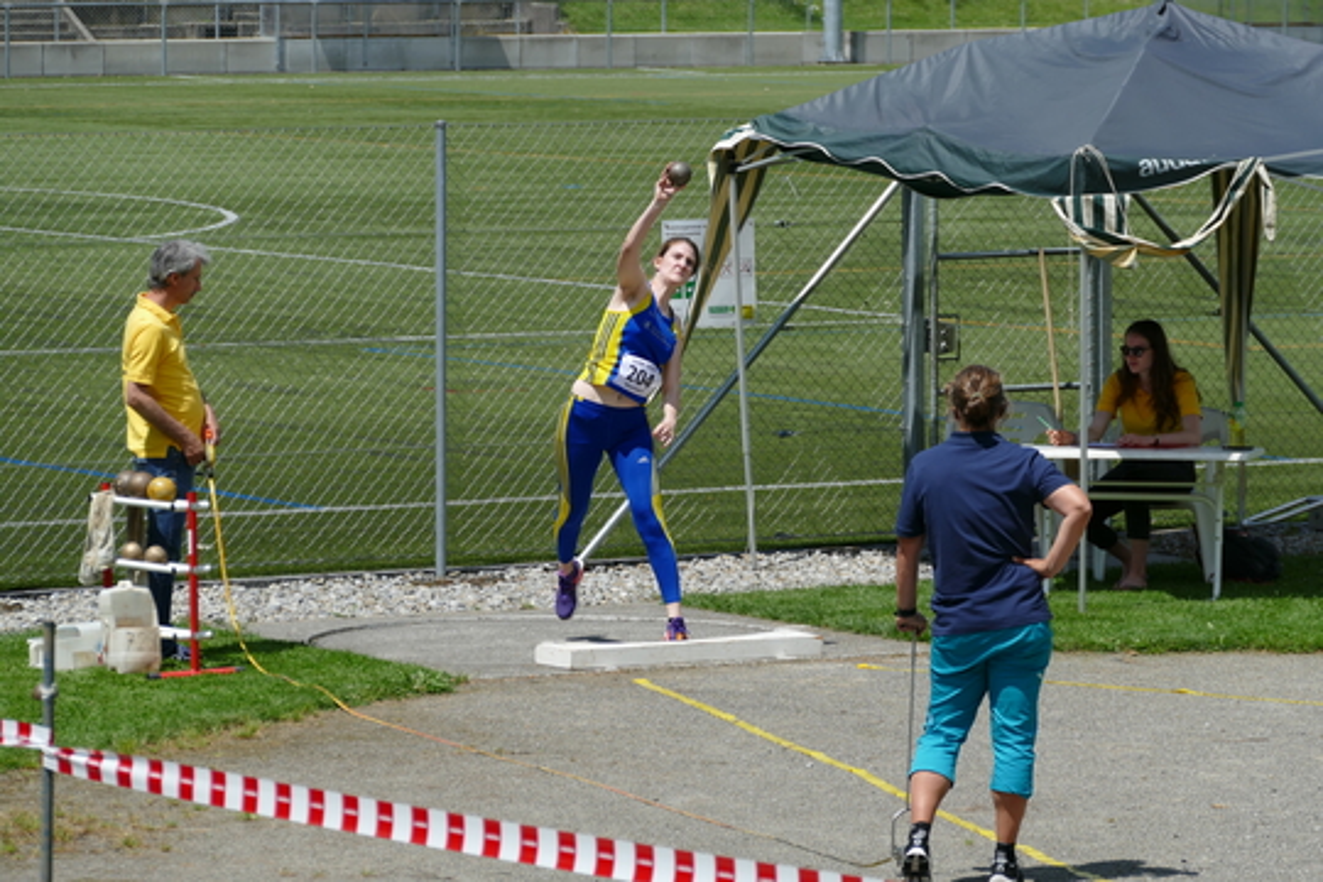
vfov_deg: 6.4
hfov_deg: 9.5
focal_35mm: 216
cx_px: 662
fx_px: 7937
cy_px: 441
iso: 125
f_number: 4
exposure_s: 1/1300
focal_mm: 78.73
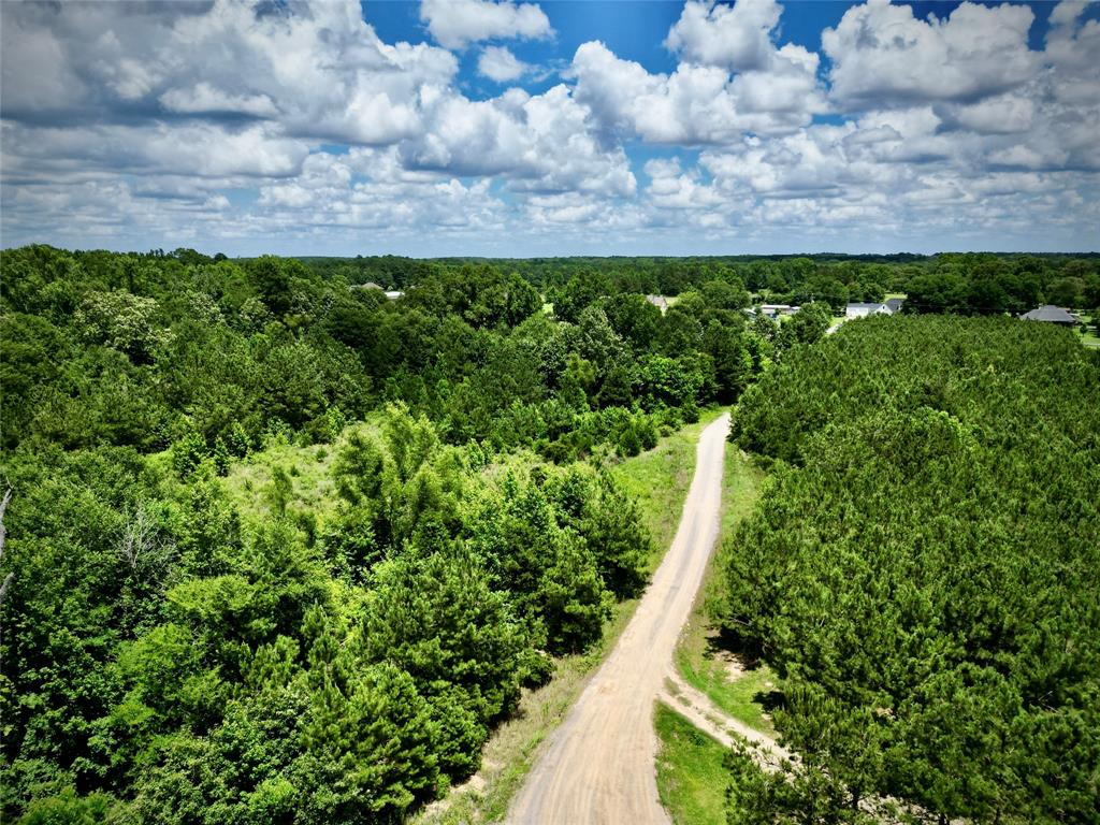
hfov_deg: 71.6
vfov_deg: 56.8
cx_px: 550
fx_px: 763
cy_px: 412
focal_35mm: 24
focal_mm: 6.72
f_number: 1.7
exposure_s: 1/3200
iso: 110
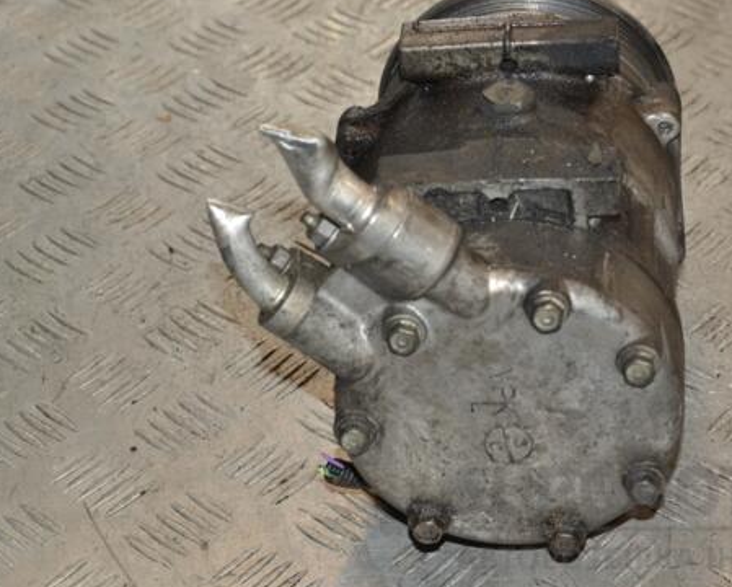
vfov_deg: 14.2
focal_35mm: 109
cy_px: 274
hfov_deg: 17.6
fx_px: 2363
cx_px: 426
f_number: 7.1
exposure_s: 1/200
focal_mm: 58
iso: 800
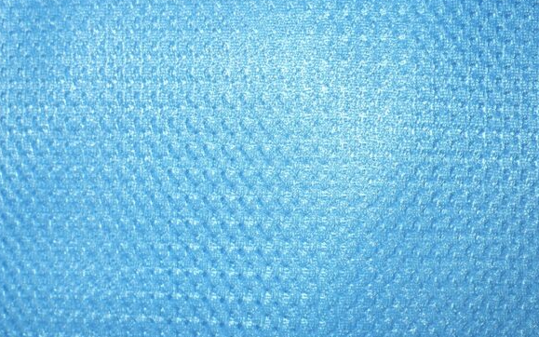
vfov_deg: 24.8
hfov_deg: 38.8
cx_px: 244
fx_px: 764
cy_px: 195
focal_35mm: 52
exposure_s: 1/30
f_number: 2.8
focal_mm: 6.1
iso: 100
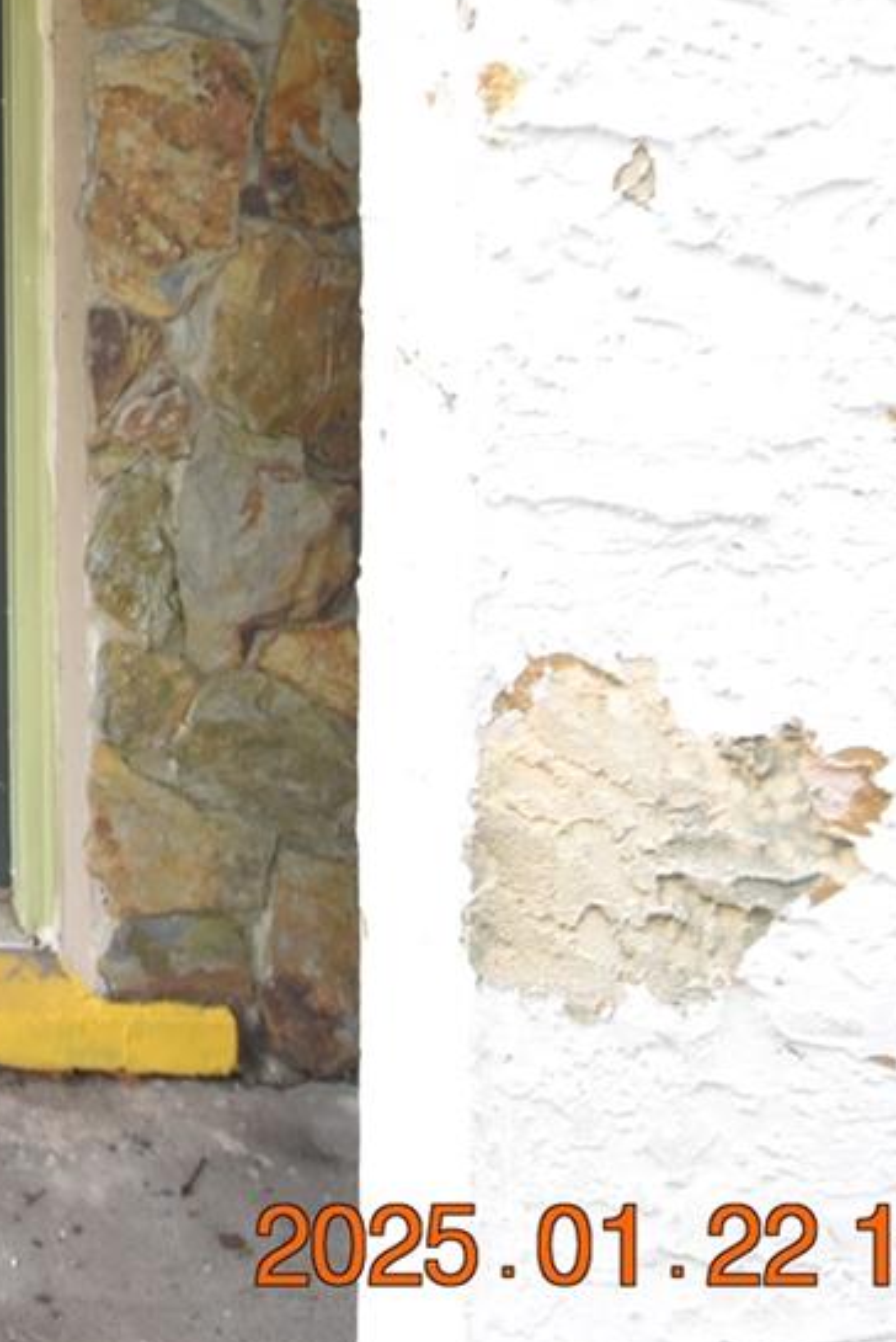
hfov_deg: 23.8
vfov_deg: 41.0
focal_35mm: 44
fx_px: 1640
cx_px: -470
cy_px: 131
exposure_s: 1/60
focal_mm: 10
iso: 500
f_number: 4
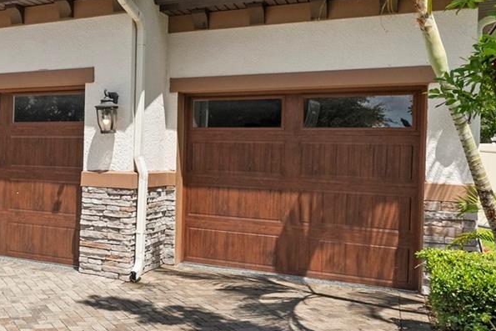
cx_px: -22
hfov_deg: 39.0
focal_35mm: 43
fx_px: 593
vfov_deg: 31.1
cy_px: 135
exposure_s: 1/6400
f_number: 9
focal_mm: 16
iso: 2000
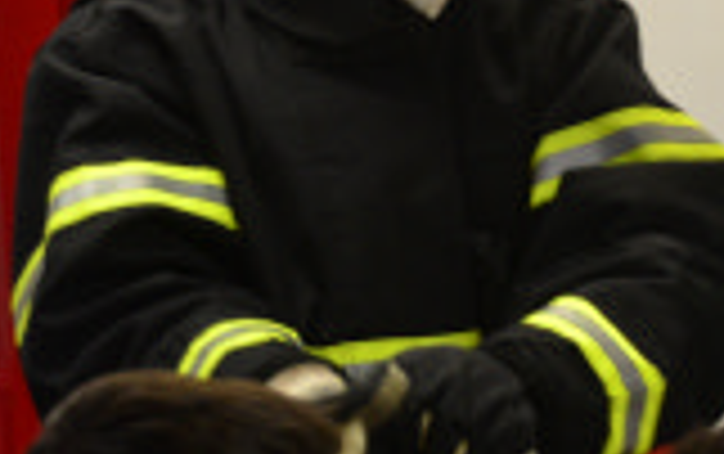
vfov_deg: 5.3
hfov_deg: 8.4
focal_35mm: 247
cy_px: -83
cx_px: 953
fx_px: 4879
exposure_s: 1/50
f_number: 5
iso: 800
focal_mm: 52
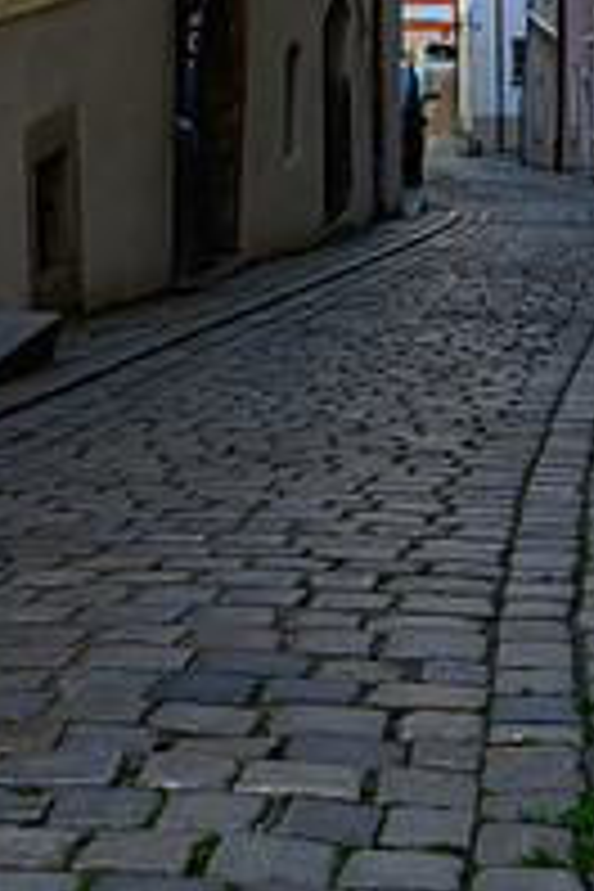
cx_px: 549
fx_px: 2475
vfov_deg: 20.1
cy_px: 144
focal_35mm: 100
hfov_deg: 13.5
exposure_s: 1/200
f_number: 8
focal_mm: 29.5
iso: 1600
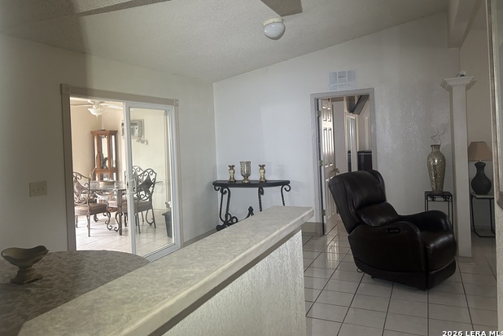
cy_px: 143
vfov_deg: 46.3
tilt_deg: +0.5
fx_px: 391
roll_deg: +2.0
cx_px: 247
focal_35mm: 28
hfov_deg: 65.5
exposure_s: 1/60
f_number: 1.5
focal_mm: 5.7
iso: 400
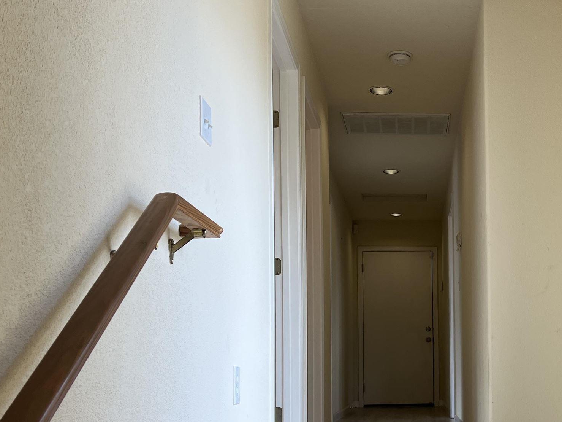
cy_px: 334
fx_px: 877
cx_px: 465
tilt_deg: +2.4
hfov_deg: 34.3
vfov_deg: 26.6
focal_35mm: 54
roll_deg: +0.9
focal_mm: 5.7
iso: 40
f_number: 1.5
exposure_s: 1/158
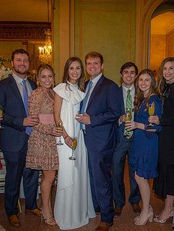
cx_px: 106
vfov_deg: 46.7
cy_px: 123
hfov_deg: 35.8
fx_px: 268
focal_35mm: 40
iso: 1250
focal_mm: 24
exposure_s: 1/100
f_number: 2.8
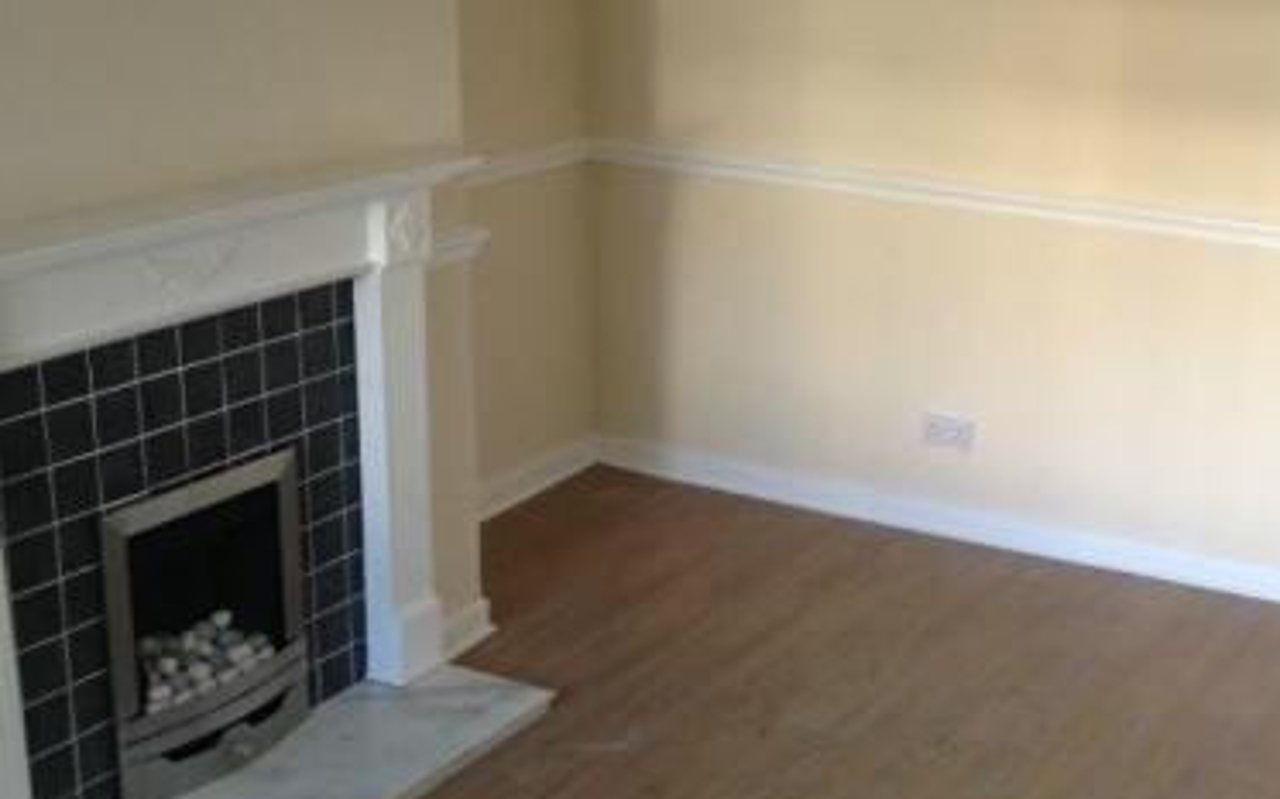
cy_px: 420
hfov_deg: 34.2
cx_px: 997
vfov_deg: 22.4
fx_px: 2023
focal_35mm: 58
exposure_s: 1/20
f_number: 2.4
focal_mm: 4.28
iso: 64
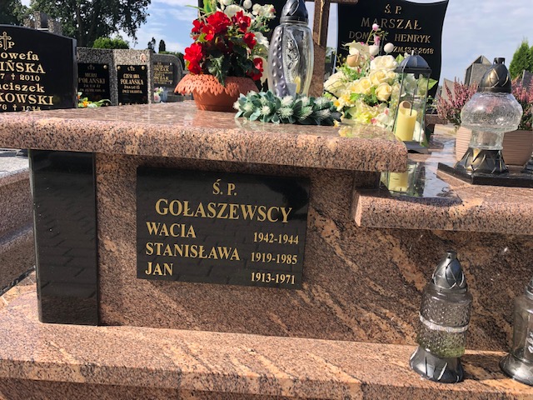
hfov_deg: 63.4
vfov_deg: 49.7
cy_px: 200
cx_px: 266
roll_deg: -2.2
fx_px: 431
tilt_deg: -12.9
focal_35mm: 28
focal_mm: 3.99
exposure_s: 1/923
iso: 20
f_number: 1.8
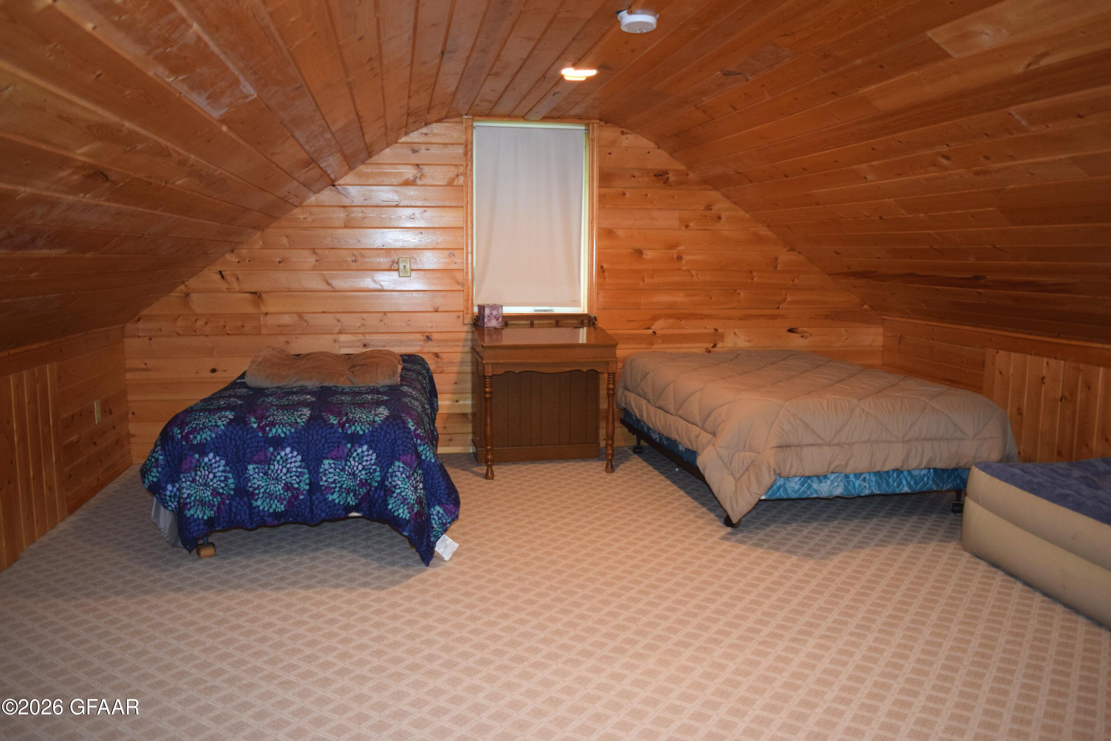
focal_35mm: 27
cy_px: 370
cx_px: 556
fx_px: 833
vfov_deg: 47.9
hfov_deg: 67.4
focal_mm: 18
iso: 1600
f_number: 3.5
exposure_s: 1/60
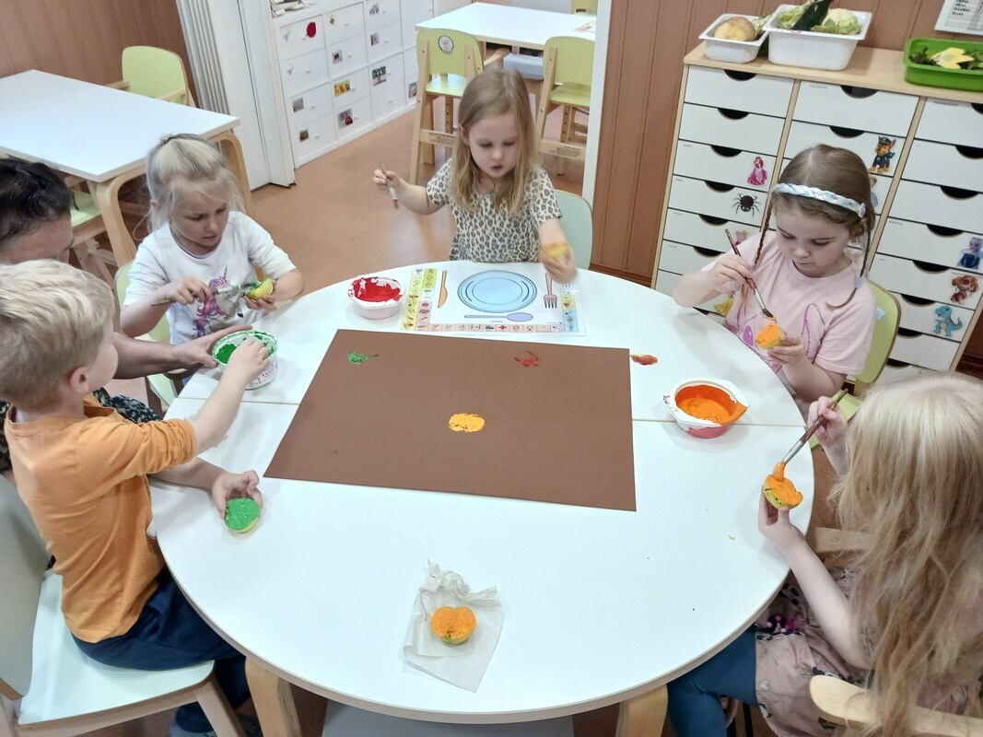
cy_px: 368
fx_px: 767
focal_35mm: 27
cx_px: 492
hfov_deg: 65.3
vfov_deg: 51.3
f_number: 1.8
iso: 250
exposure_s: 1/25
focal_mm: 4
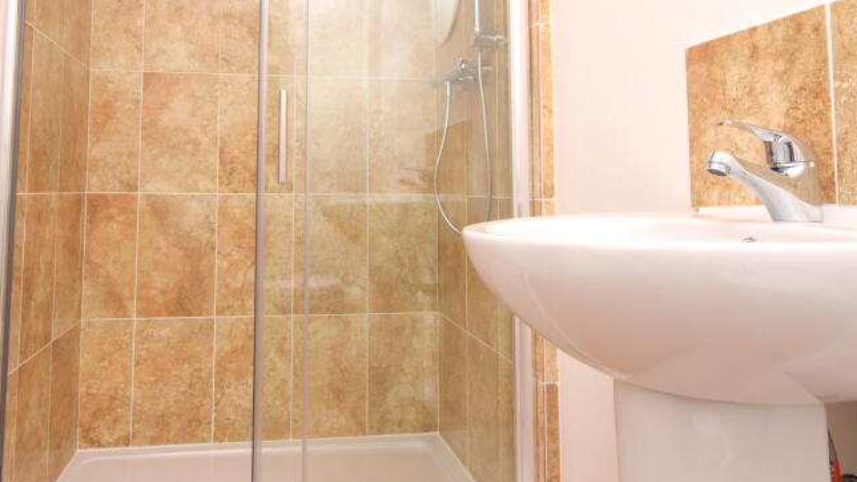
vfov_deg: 44.7
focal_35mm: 25
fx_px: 568
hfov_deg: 73.5
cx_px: 357
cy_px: 132
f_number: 13
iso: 400
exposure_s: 1/60
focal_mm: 10
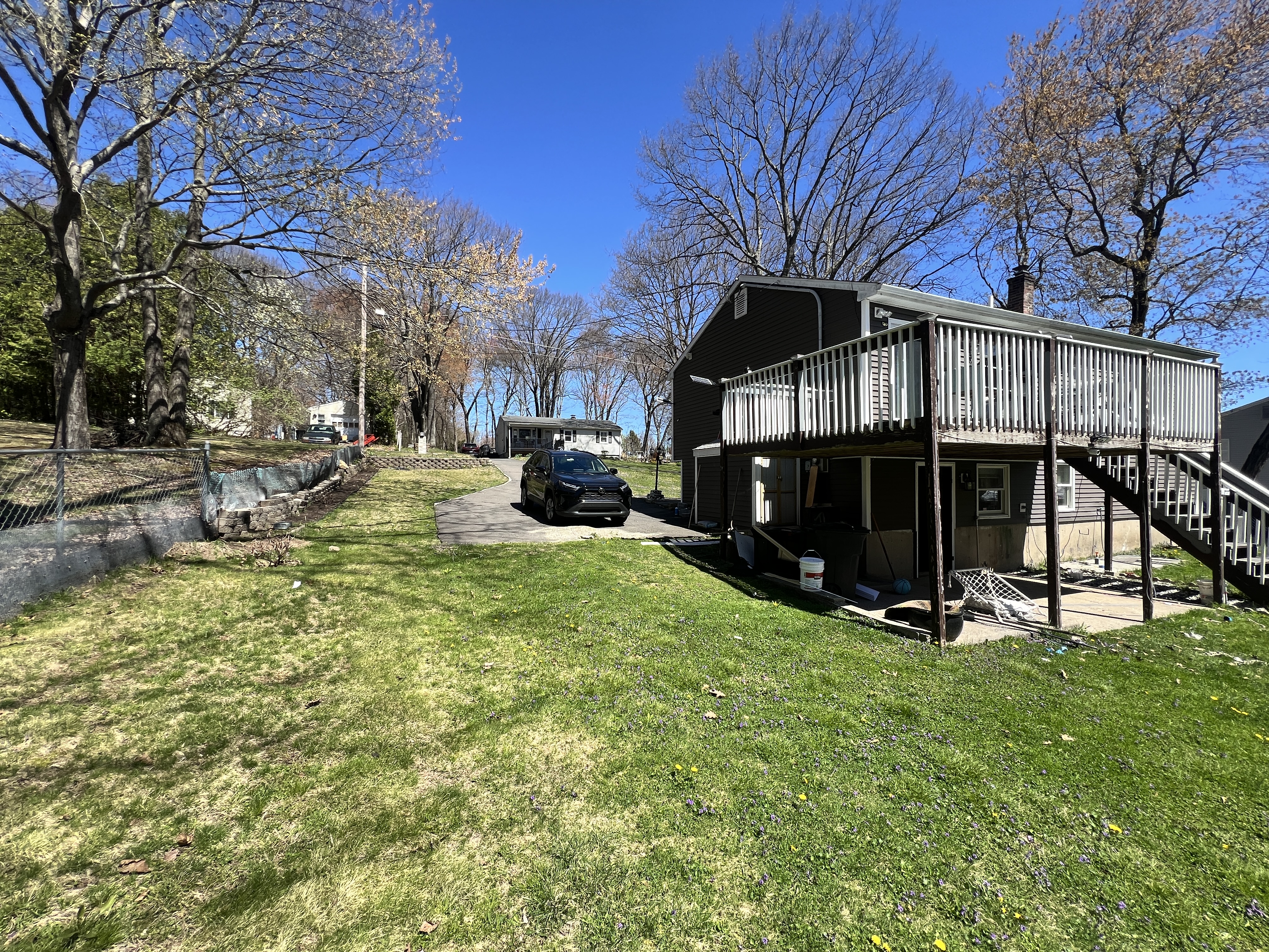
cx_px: 634
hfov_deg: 106.2
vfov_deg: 89.9
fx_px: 477
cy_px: 476
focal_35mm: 13
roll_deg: -0.5
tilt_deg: +0.5
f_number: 1.8
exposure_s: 1/847
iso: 32
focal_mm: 1.57
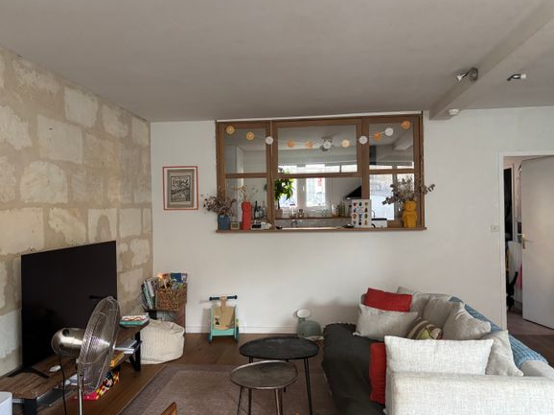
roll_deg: +0.7
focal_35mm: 27
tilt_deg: +0.0
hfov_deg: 65.3
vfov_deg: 51.3
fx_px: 432
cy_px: 209
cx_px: 273
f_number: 1.6
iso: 320
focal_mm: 5.96
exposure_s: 1/60
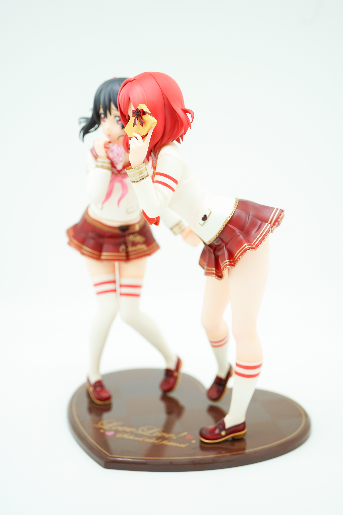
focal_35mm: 50
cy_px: 258
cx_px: 172
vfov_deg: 39.6
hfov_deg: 27.0
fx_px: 715
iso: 125
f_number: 5
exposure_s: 1/60
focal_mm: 50
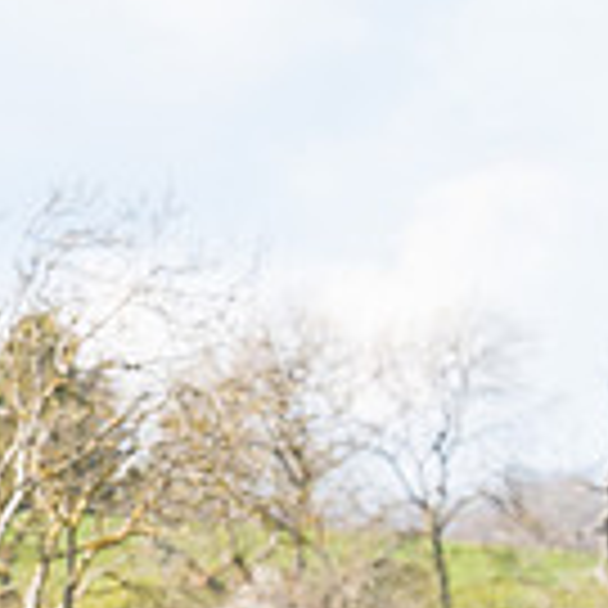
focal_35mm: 1146
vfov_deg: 1.5
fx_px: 22773
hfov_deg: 1.5
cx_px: 280
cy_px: 850
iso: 400
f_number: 4
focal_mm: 200
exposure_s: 1/1600
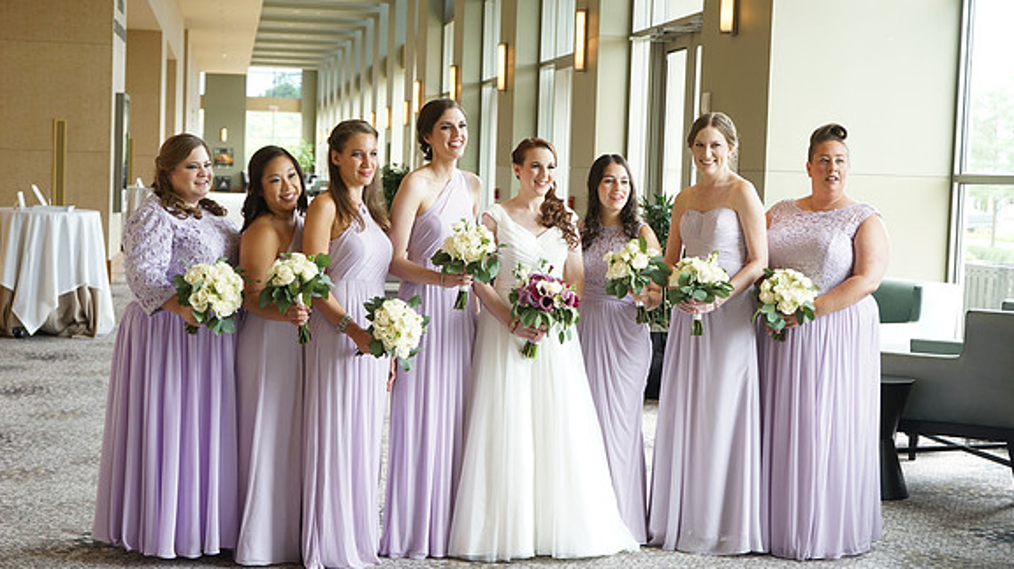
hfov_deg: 35.5
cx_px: 506
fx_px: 1586
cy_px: 268
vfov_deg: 20.4
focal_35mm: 59
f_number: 5.6
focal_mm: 56
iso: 640
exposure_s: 1/60
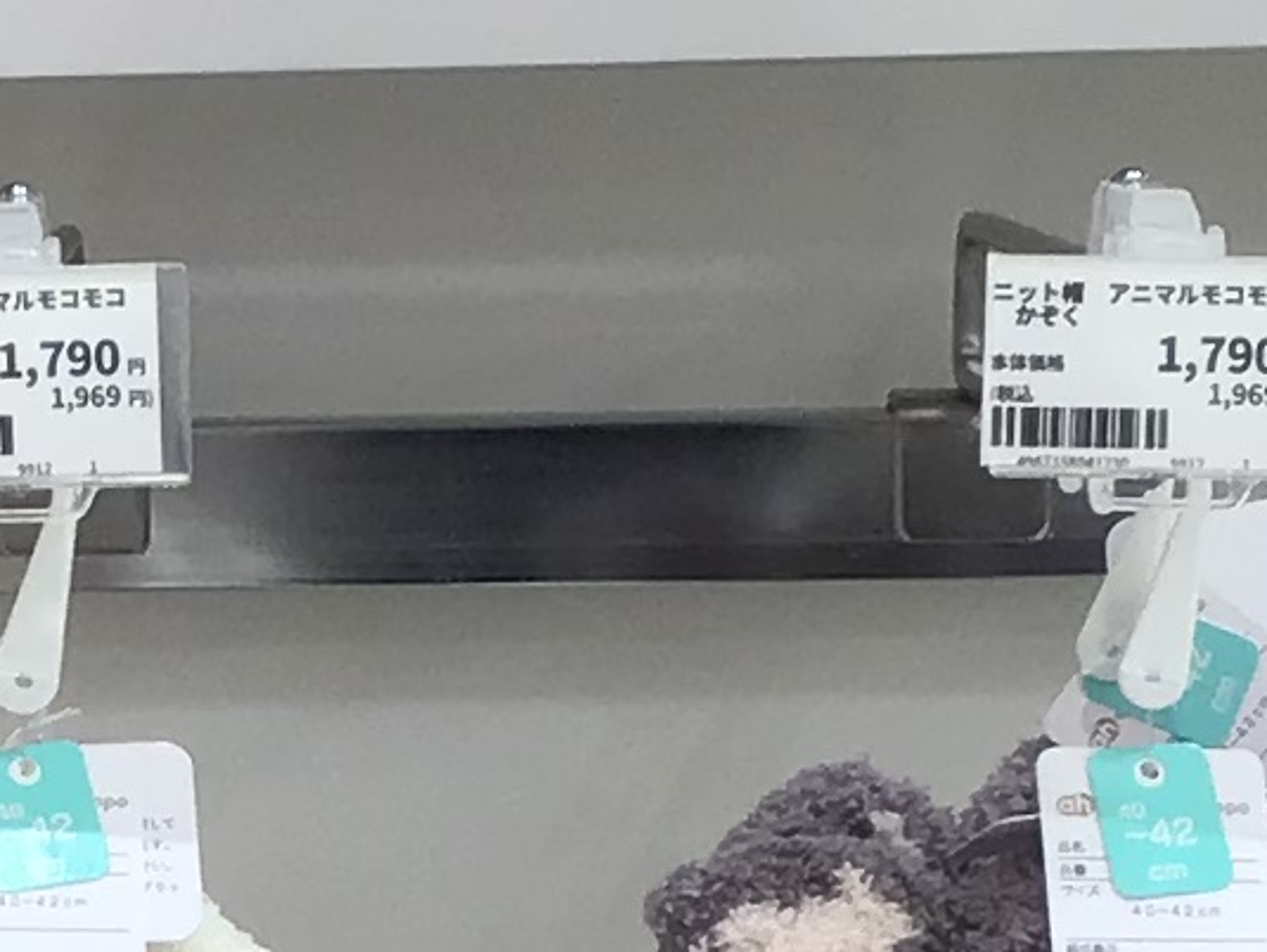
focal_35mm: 189
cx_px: 78
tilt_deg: -10.0
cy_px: 916
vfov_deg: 7.8
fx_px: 6922
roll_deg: +0.2
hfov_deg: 10.4
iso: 25
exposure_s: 1/50
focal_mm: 3.3
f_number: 2.4
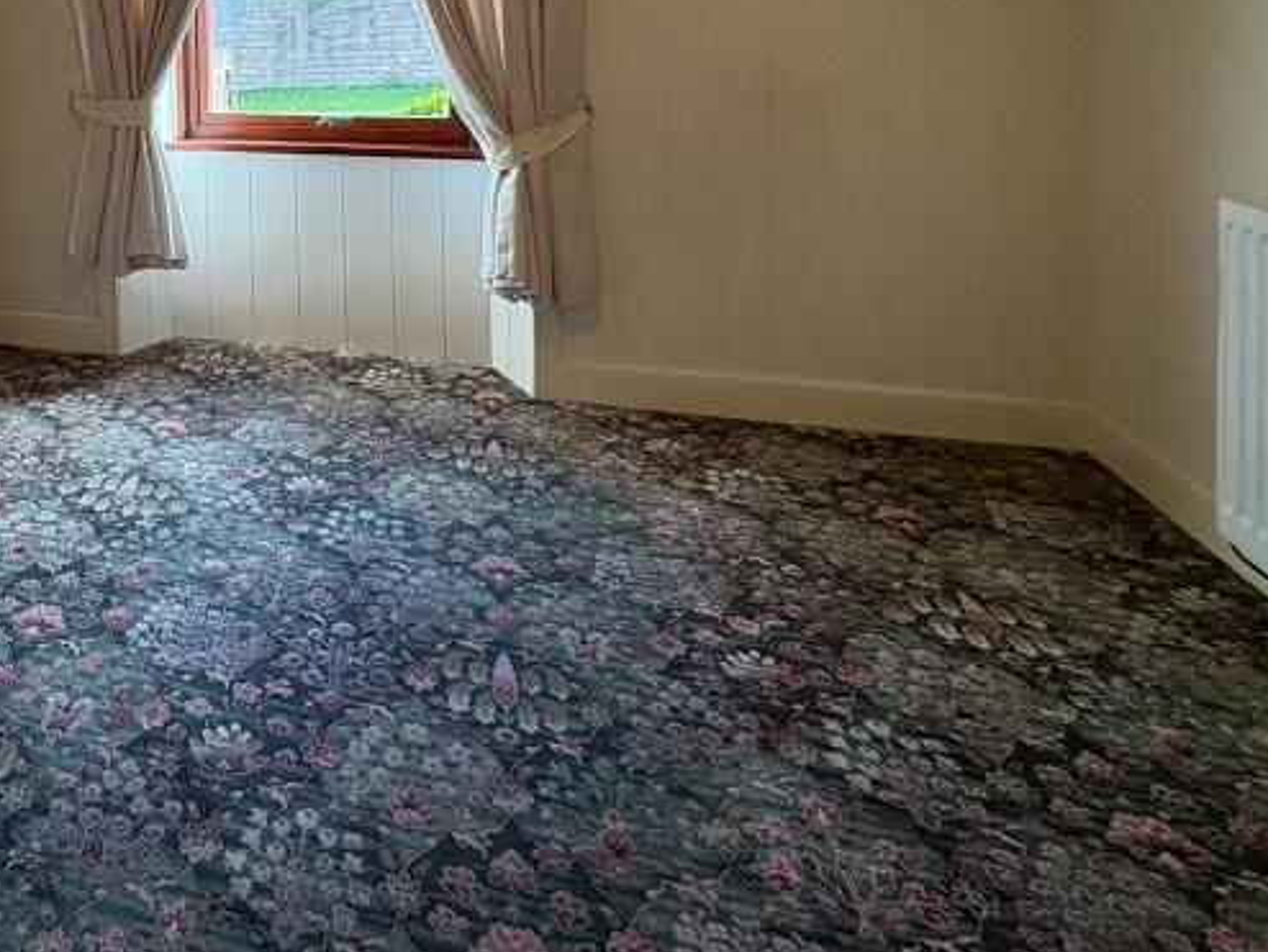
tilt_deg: -2.4
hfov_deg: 53.2
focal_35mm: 29
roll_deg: +1.8
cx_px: 103
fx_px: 1063
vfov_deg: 42.5
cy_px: 28
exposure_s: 1/100
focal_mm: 2.22
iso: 125
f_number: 2.2
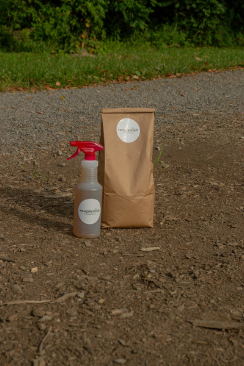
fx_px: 672
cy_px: 183
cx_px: 122
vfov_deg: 30.5
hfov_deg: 20.6
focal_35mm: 66
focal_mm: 44
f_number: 8
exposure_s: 1/2000
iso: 800
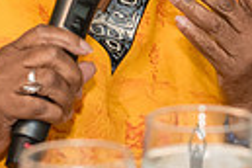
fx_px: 2086
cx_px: 232
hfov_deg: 6.9
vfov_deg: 4.6
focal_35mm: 298
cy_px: 37
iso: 1600
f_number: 3.5
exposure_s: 1/200
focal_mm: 55
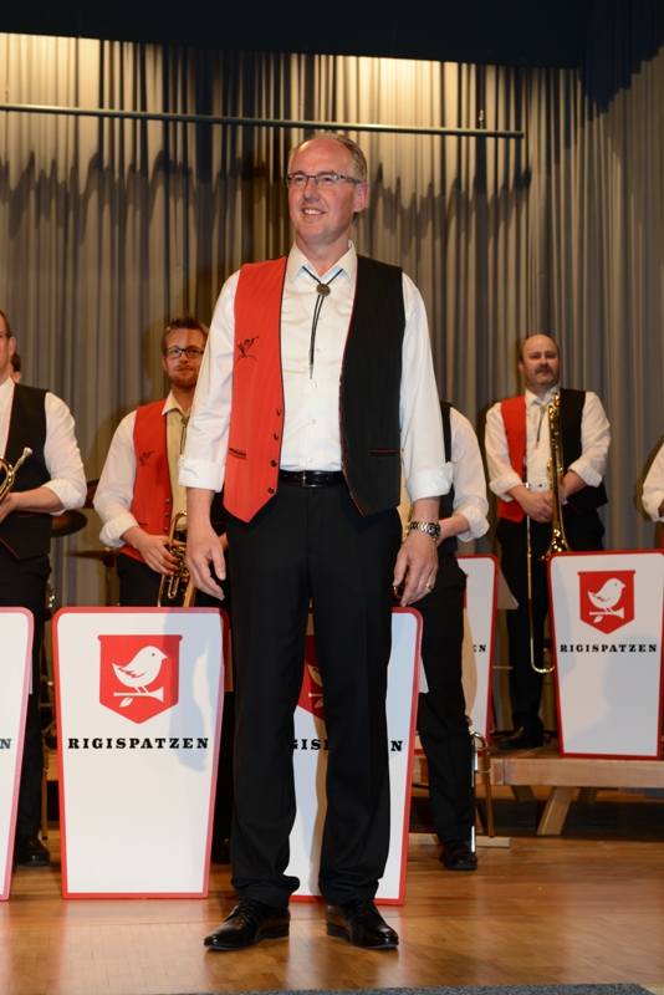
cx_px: 332
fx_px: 1658
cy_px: 498
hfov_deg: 22.6
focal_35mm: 60
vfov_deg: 33.4
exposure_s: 1/60
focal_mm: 60
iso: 400
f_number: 5.6
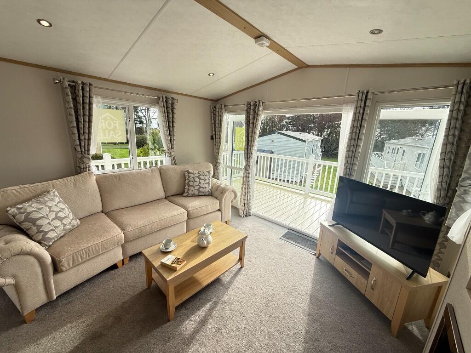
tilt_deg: -13.4
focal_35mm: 14
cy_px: 176
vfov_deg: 85.7
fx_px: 190
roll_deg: -1.9
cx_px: 236
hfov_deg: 102.1
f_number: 2.2
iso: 64
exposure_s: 1/502
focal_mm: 2.22
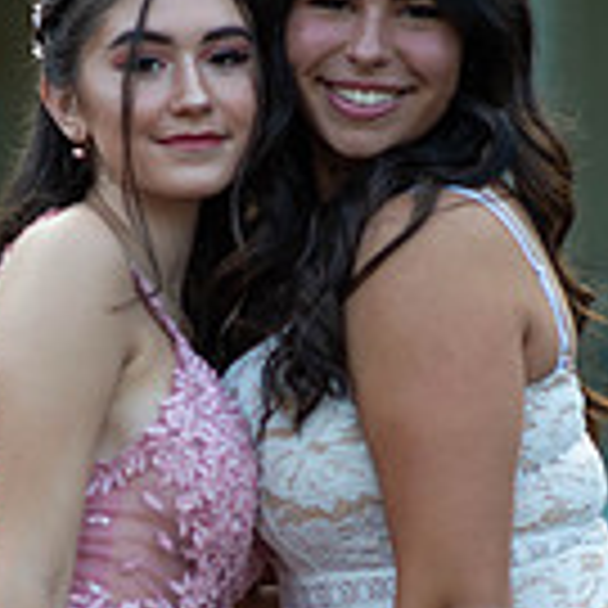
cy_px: 464
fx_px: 4769
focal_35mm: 240
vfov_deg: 7.3
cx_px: 209
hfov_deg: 7.3
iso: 250
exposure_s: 1/1000
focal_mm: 85
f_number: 2
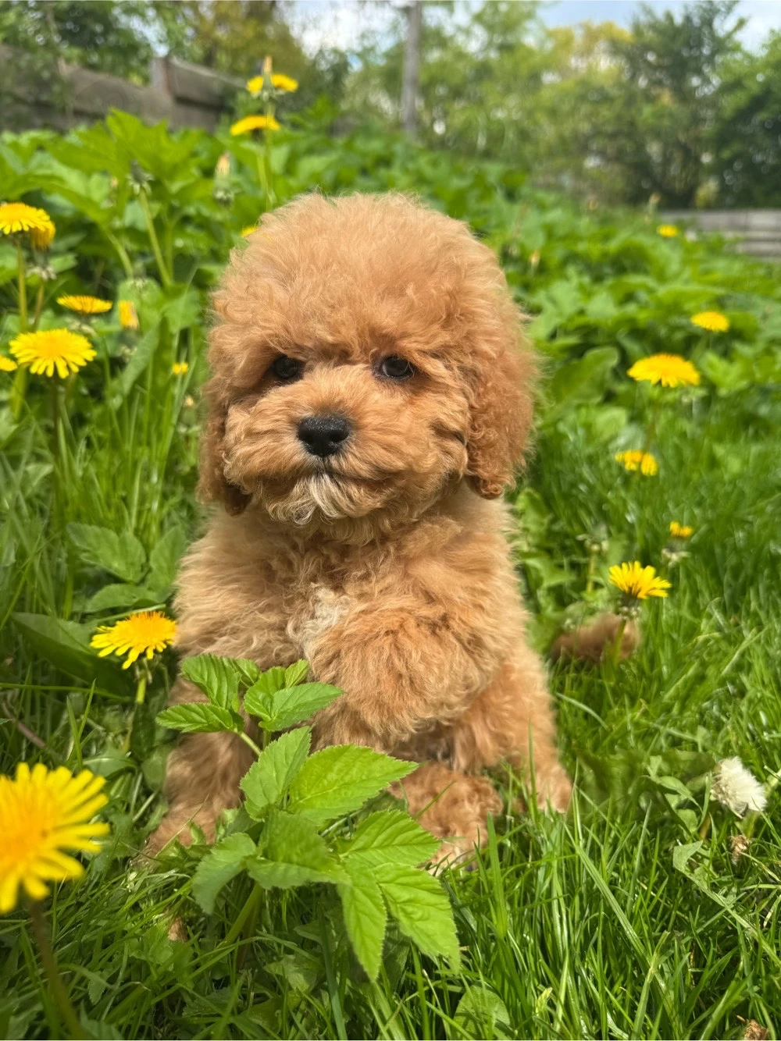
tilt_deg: -16.8
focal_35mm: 24
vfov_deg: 71.6
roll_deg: -1.9
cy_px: 520
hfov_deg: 56.8
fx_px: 722
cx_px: 390
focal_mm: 6.76
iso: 80
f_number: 1.78
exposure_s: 1/1560
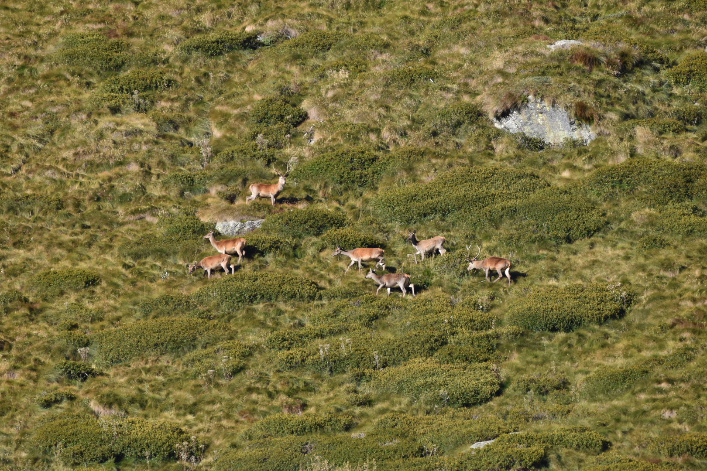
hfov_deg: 3.1
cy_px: 236
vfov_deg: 2.1
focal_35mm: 660
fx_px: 12961
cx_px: 354
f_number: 6.3
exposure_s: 1/800
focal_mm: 440
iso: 320
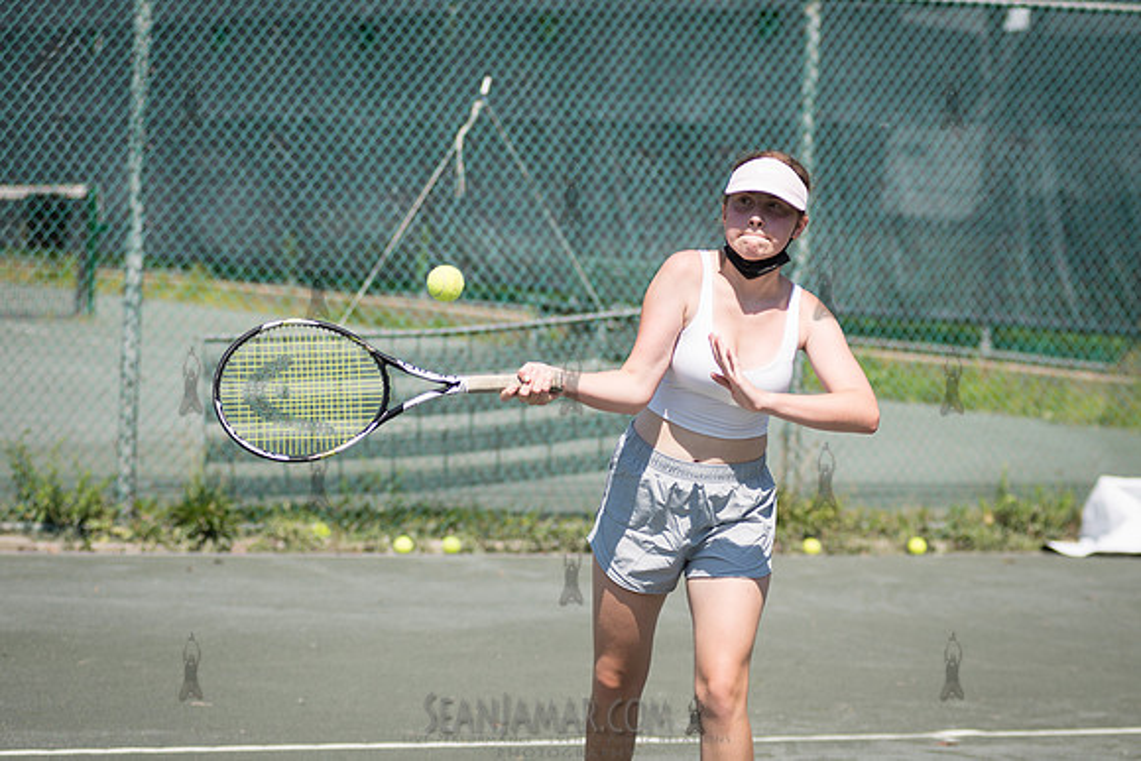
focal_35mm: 151
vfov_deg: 9.1
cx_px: 677
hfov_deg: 13.6
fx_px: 4773
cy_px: 408
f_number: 4
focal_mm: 105
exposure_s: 1/1600
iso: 125
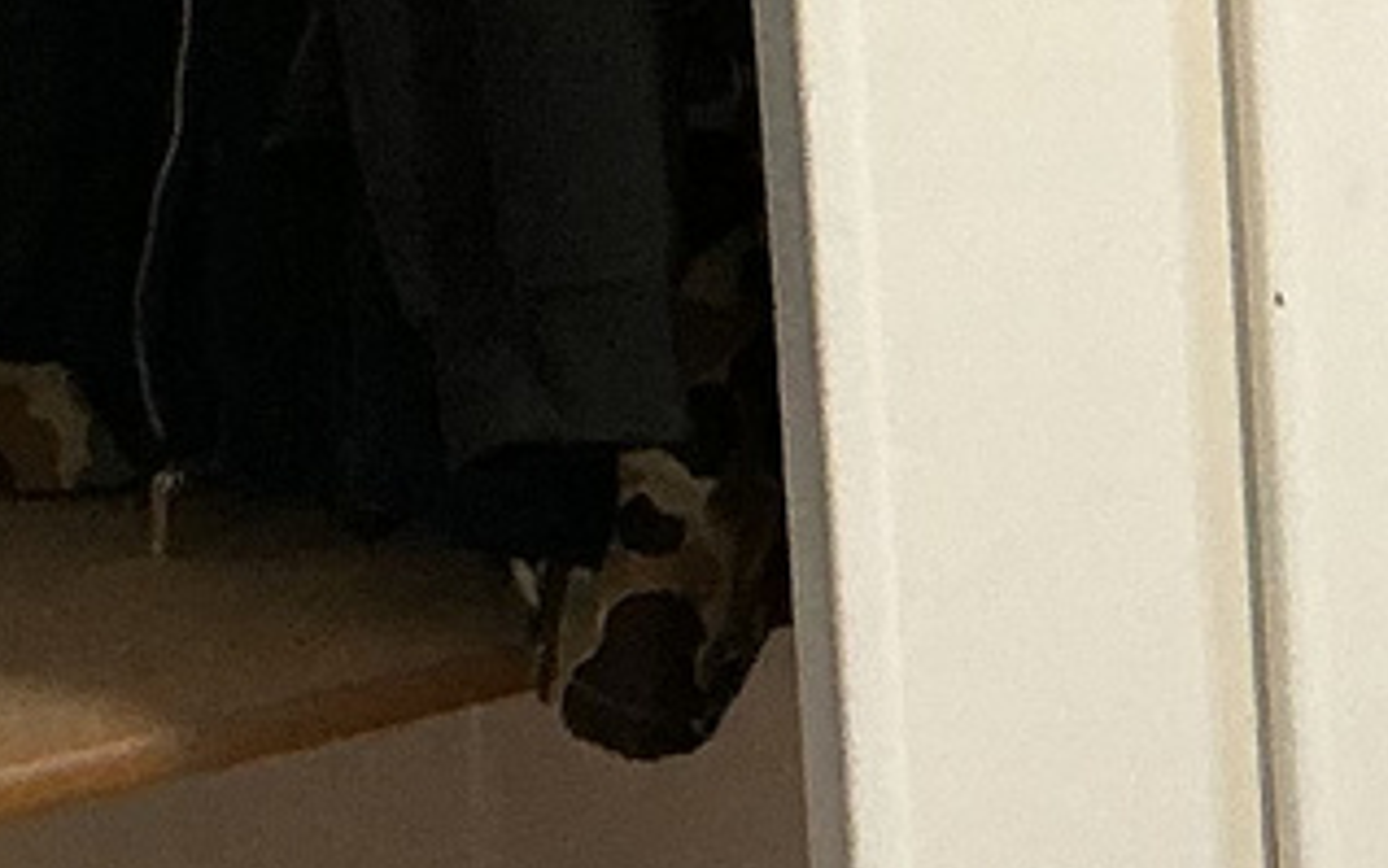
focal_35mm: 198
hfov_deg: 10.3
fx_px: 7492
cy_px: -432
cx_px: 1964
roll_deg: +2.6
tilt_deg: -7.5
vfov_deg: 6.5
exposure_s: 1/60
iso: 200
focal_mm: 3
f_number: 1.8
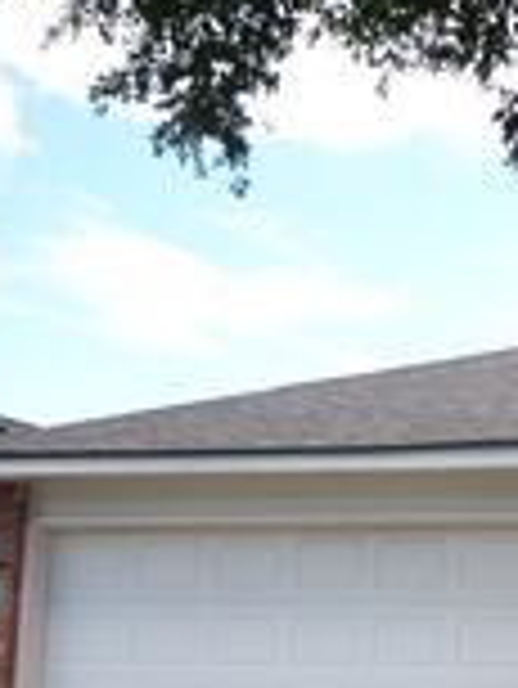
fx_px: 1873
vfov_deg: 20.7
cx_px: 851
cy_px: 510
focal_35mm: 94
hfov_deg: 14.4
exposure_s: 1/125
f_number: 5.6
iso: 125
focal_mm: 20
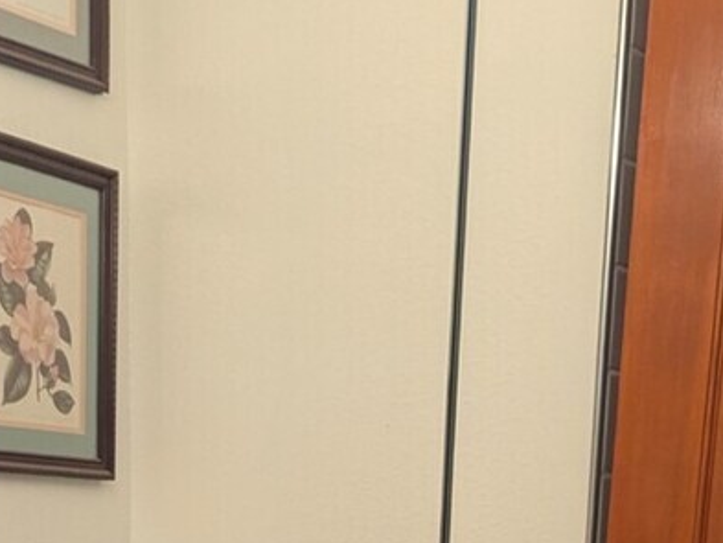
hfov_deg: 22.0
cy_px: 1140
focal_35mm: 88
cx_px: 151
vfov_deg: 13.8
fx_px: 1839
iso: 91
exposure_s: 1/40
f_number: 1.85
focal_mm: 6.81
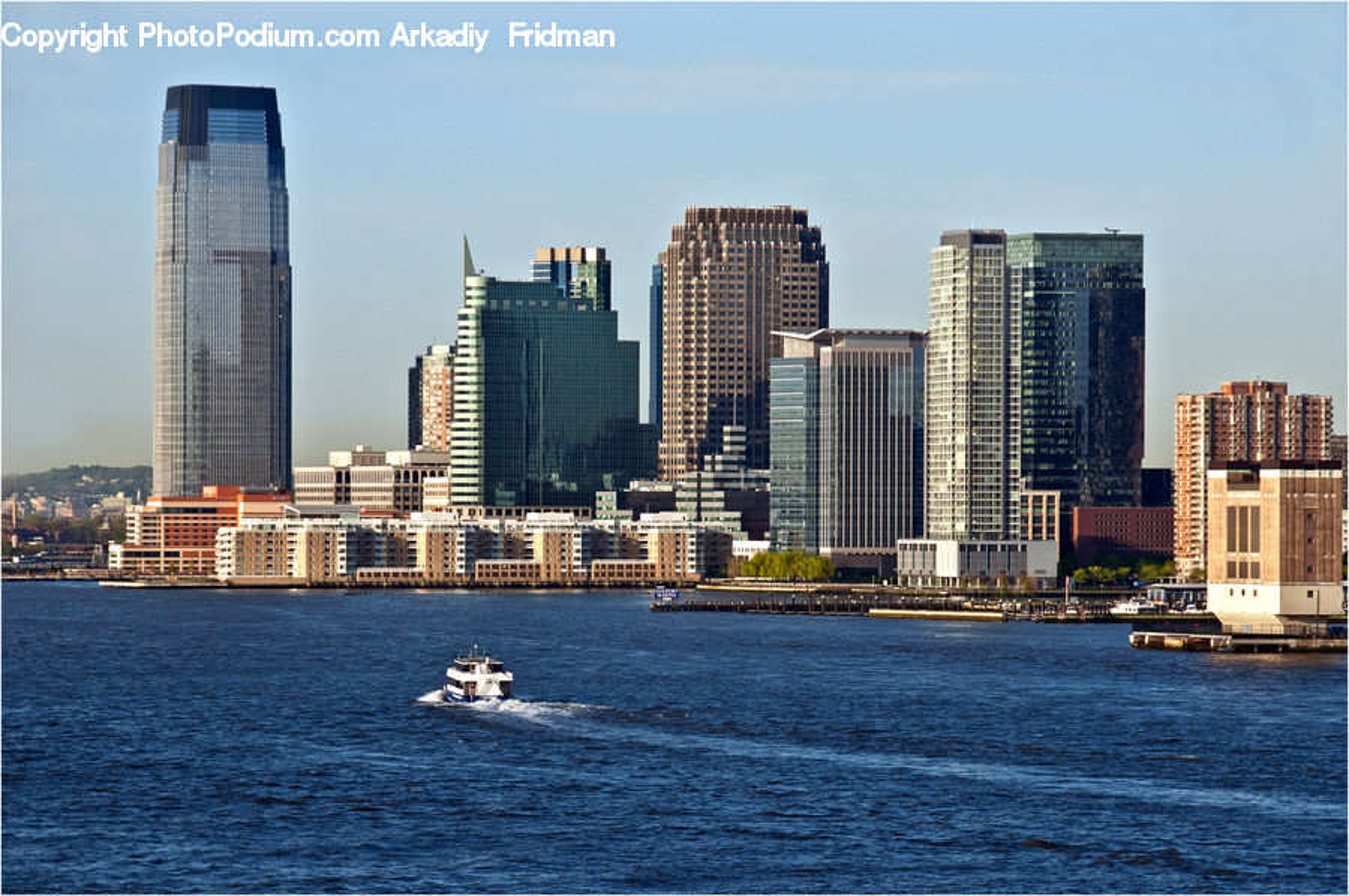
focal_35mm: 158
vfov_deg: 8.7
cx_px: 674
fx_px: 5895
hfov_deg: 13.1
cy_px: 448
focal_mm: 105
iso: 200
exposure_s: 1/500
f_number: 8
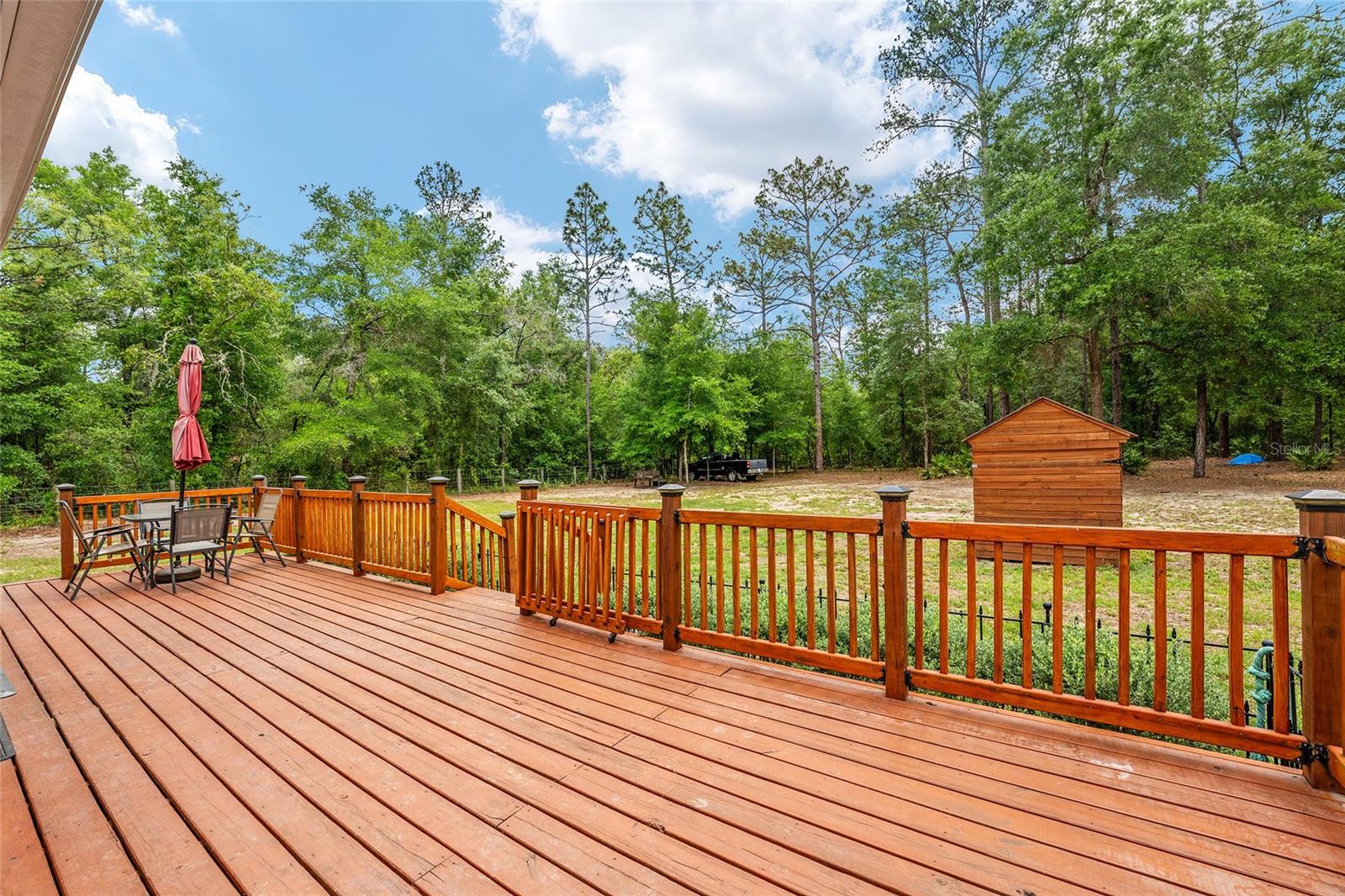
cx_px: 672
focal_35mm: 14
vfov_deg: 81.2
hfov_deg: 104.3
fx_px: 523
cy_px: 448
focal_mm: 14
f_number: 8
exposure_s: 1/250
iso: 500
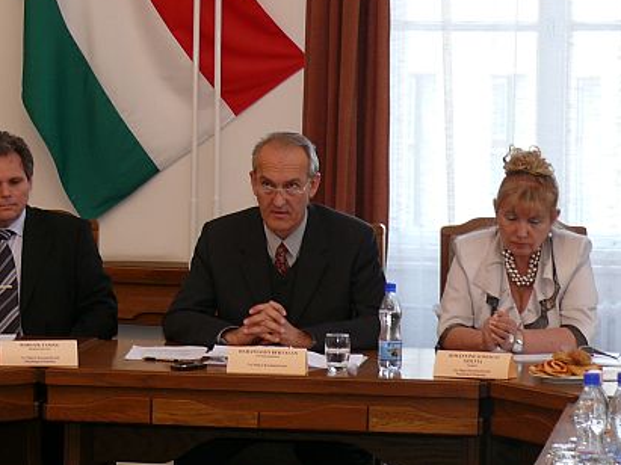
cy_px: 232
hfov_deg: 14.4
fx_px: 2457
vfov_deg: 10.8
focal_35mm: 137
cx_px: 289
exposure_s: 1/30
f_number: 3.2
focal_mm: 14.9
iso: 100
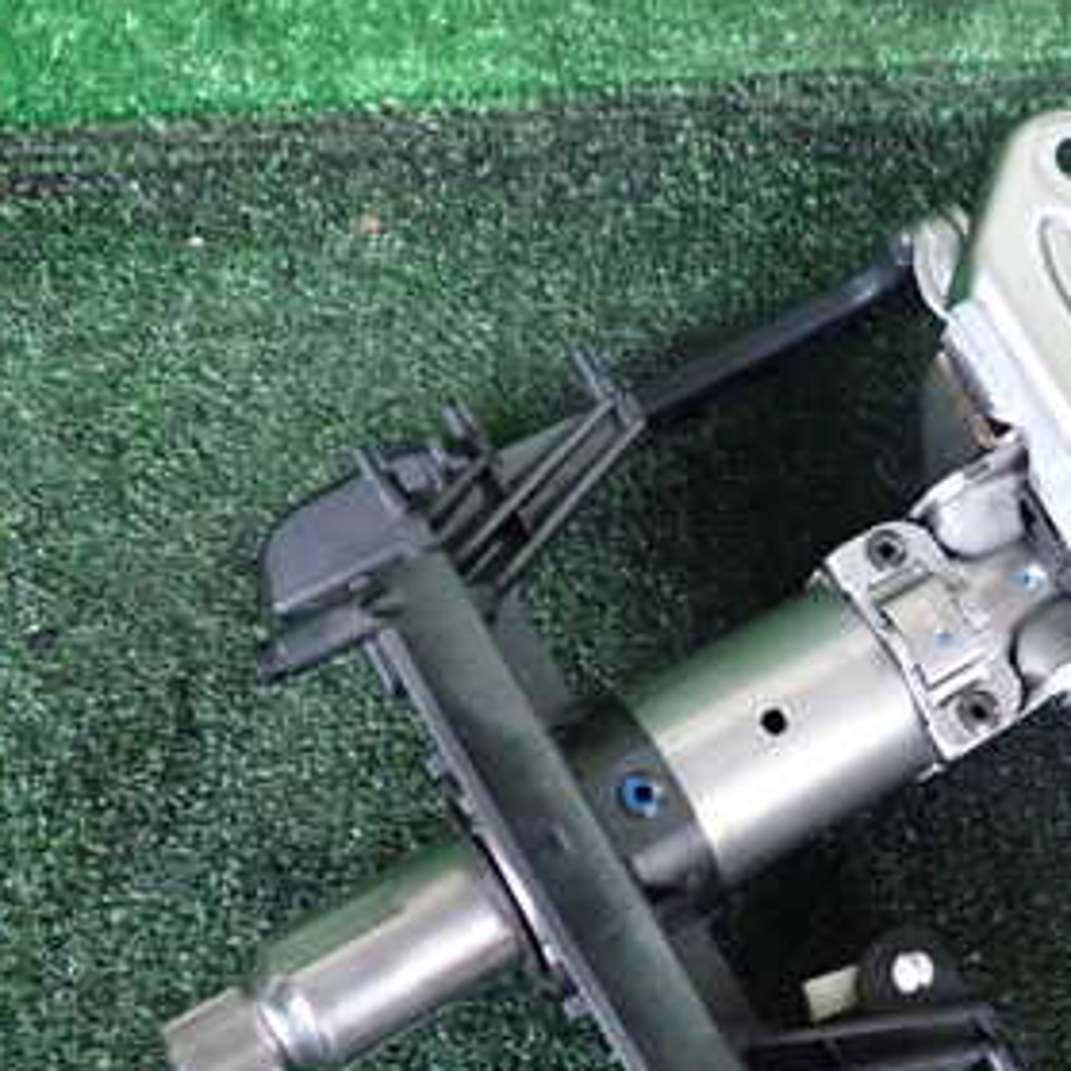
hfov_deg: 28.0
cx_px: 1102
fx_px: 1995
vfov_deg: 30.0
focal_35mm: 57
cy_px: 484
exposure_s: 1/30
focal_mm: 5.4
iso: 800
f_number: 2.3
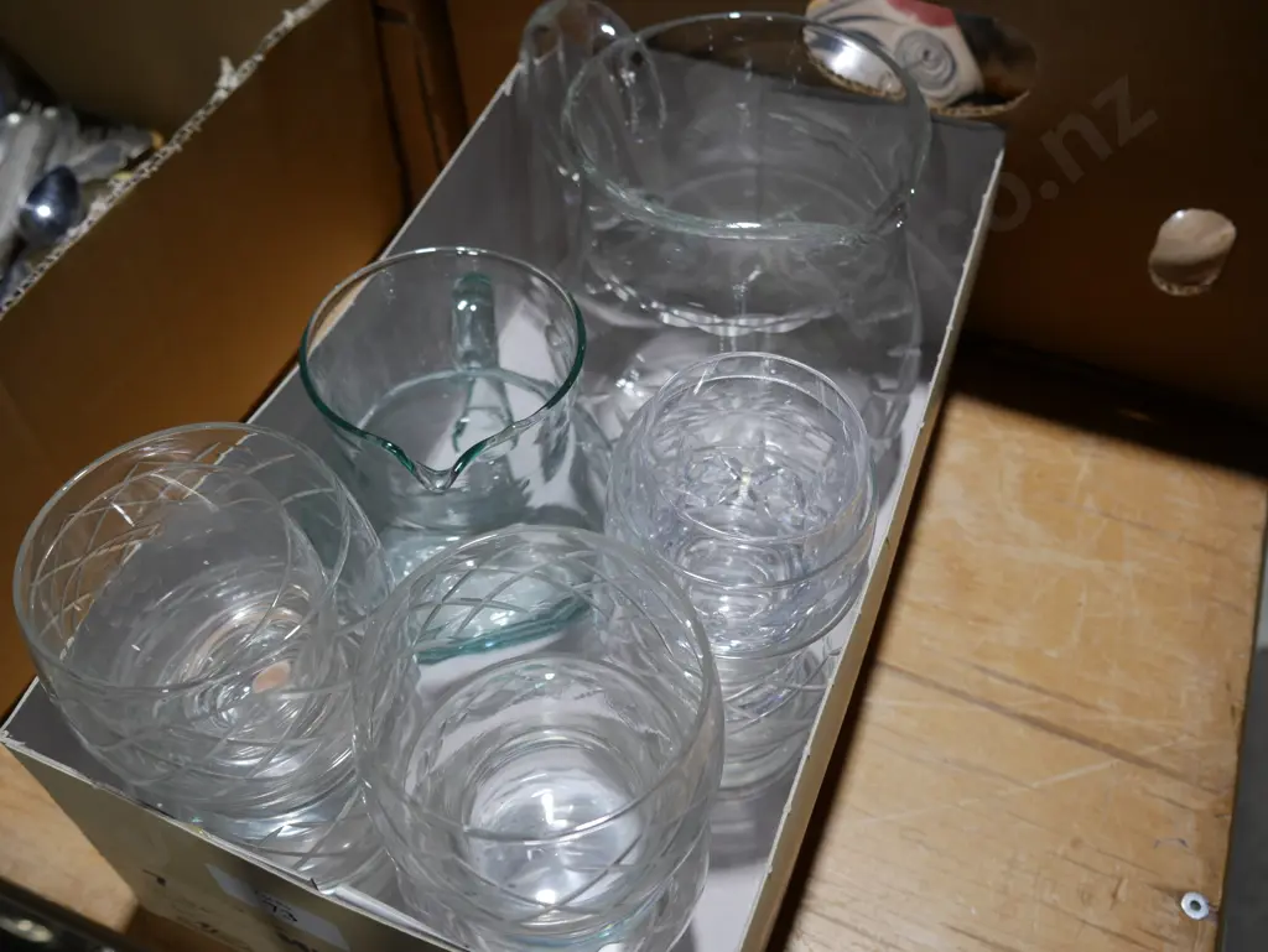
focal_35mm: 34
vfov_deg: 41.8
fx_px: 1246
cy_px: 476
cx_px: 634
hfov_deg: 53.9
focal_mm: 17
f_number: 4.5
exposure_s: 1/80
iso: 200
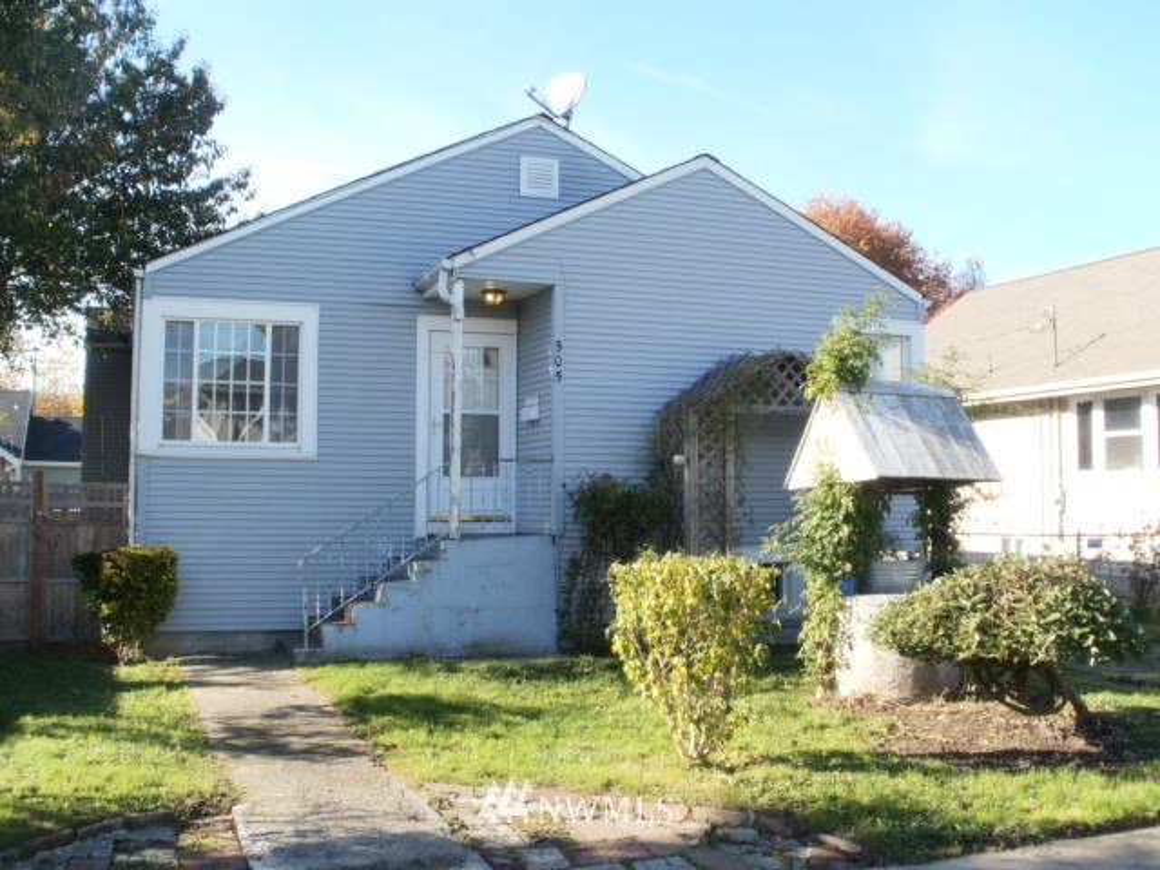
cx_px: 580
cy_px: 435
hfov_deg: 51.4
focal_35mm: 36
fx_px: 1206
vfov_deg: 39.7
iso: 100
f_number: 5.6
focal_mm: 6.3
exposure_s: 1/160
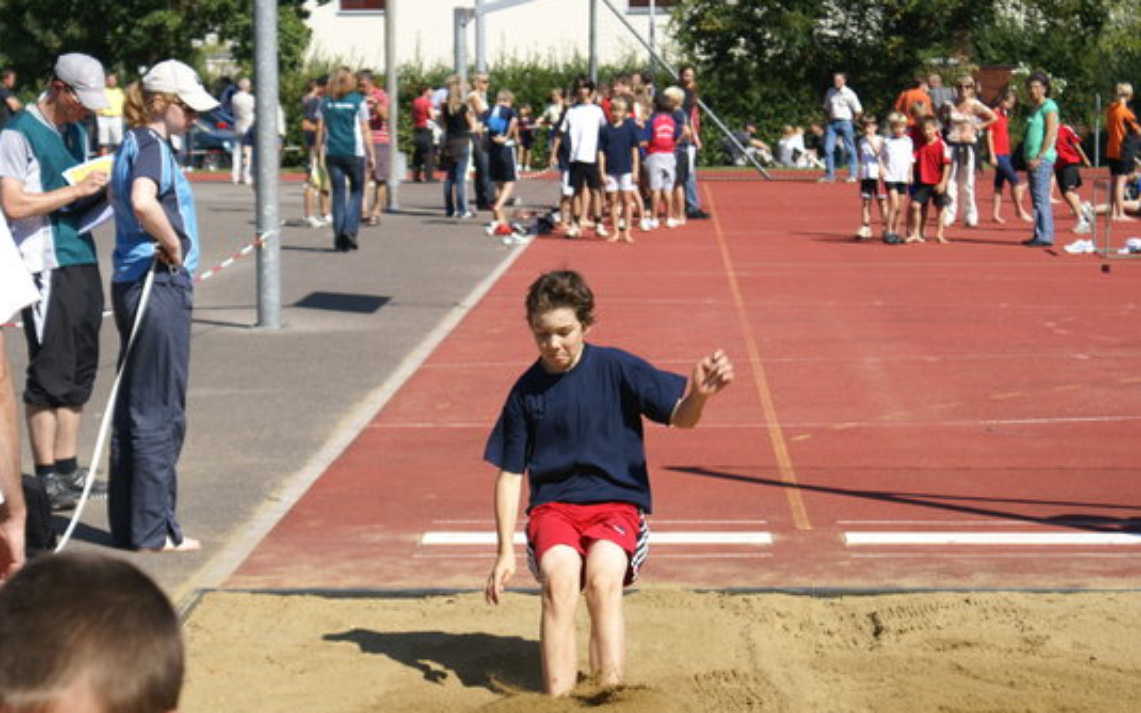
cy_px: 378
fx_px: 3357
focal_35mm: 108
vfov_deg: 12.1
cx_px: 567
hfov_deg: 19.3
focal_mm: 70
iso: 100
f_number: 6.3
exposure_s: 1/320
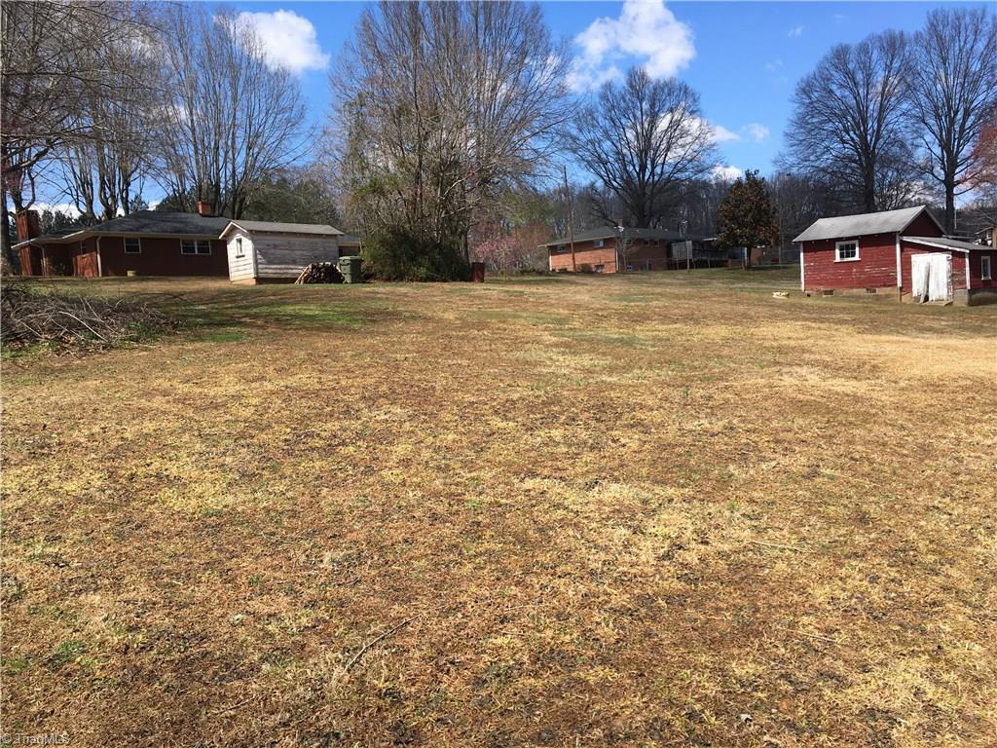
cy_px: 374
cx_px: 498
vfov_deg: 48.2
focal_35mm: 29
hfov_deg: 61.7
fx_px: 835
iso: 25
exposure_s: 1/1068
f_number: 2.2
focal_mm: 4.15
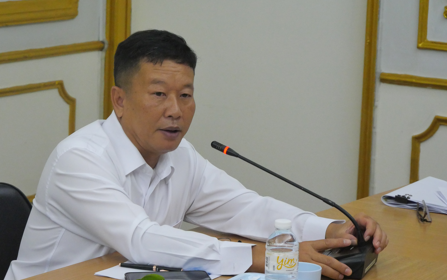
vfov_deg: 8.6
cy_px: 140
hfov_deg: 13.8
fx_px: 1852
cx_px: 186
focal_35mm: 152
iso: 3200
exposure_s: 1/80
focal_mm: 60
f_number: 5.6
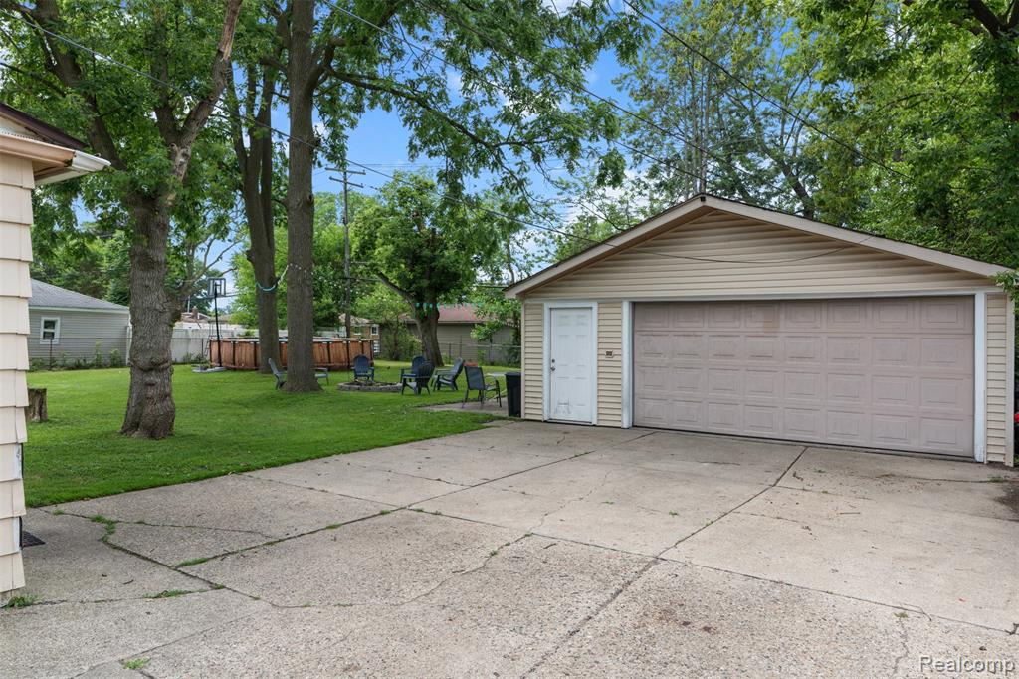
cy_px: 340
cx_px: 510
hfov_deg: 71.5
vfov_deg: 51.3
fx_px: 707
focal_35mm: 25
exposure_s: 1/40
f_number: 8
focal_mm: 25
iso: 100
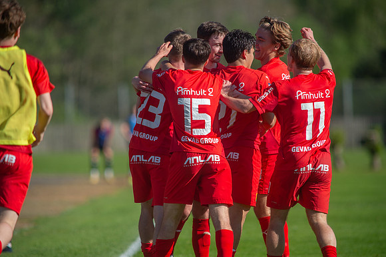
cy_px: 128
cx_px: 193
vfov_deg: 3.3
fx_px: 4501
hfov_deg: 4.9
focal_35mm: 420
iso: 180
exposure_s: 1/1600
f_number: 4
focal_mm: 420
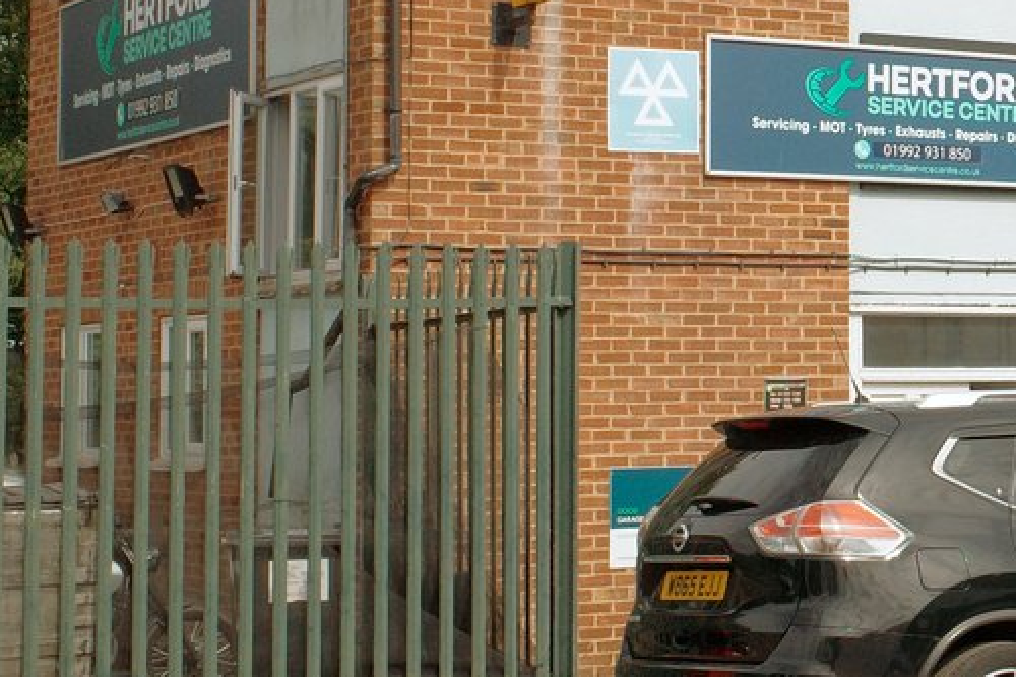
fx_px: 2962
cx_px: 1378
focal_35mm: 105
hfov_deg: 18.0
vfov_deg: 13.0
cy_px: 146
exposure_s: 1/1600
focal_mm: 18.3
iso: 200
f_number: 5.6
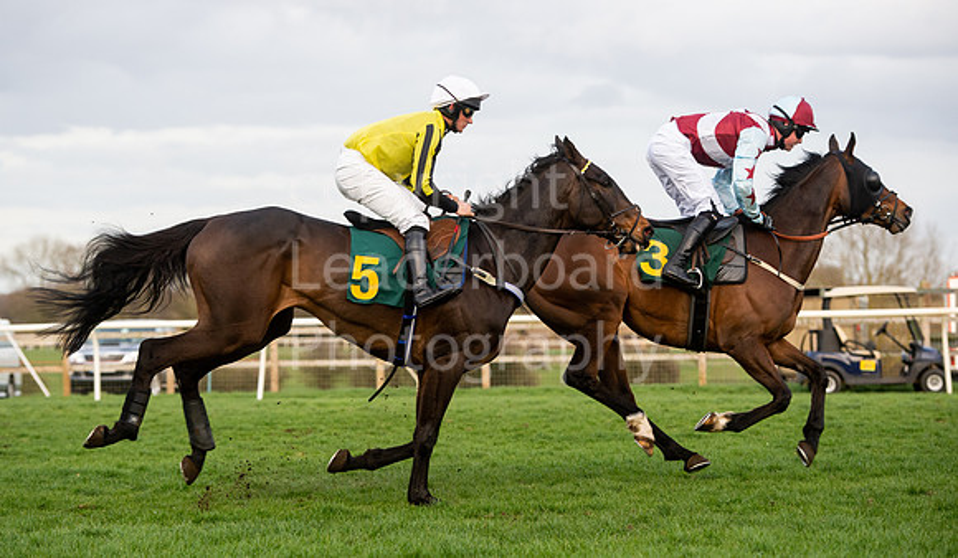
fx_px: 3270
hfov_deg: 16.7
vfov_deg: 9.8
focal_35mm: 128
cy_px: 324
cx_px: 450
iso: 2000
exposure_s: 1/1600
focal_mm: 116
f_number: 4
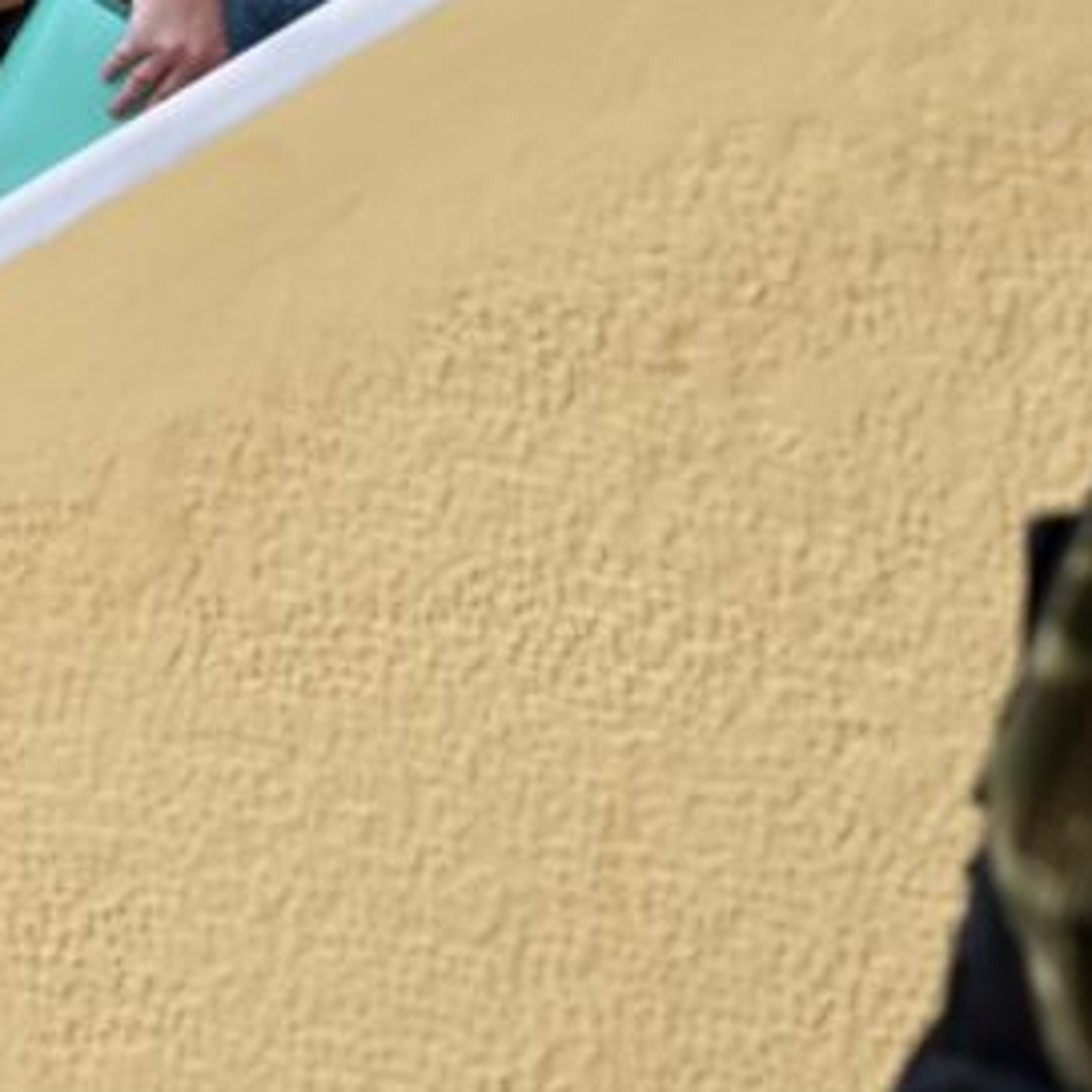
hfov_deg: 18.8
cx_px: -8
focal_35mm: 90
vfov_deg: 18.2
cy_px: -269
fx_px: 3212
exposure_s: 1/800
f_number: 3.2
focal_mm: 24
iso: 250
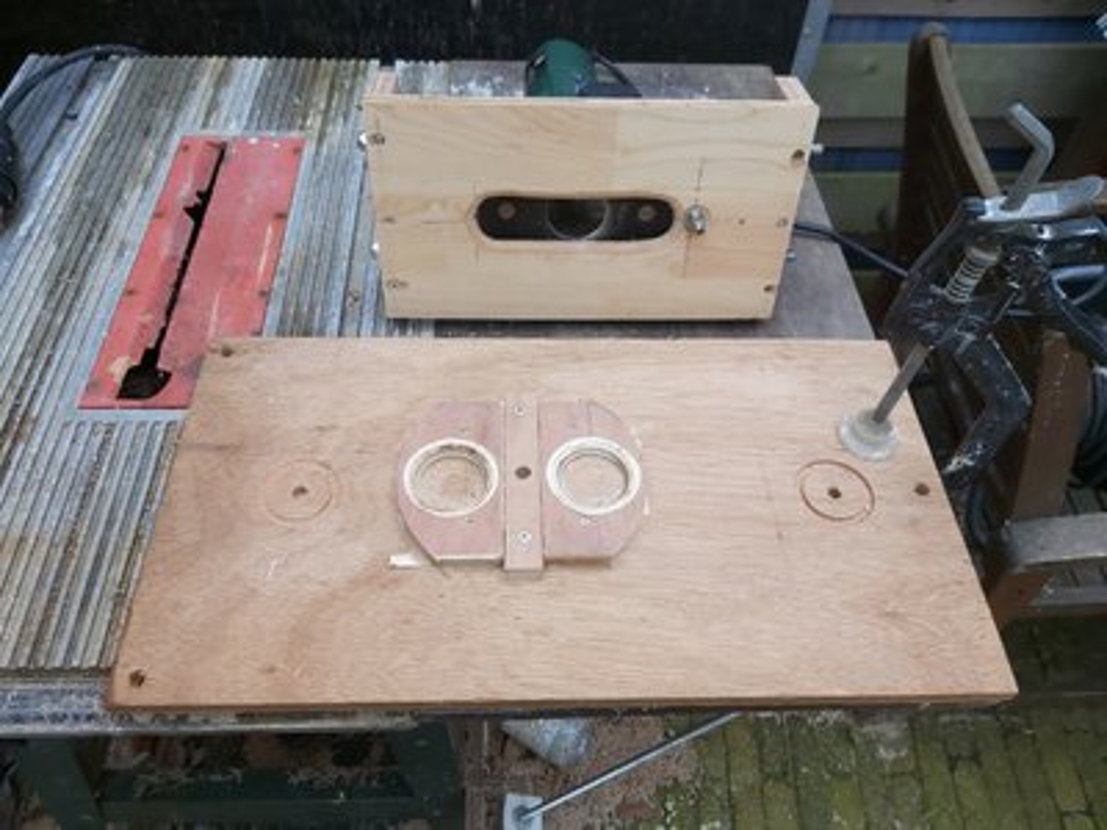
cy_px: 415
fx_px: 831
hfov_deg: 67.3
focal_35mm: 26
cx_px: 554
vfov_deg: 53.1
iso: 64
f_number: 1.7
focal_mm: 3.92
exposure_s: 1/240
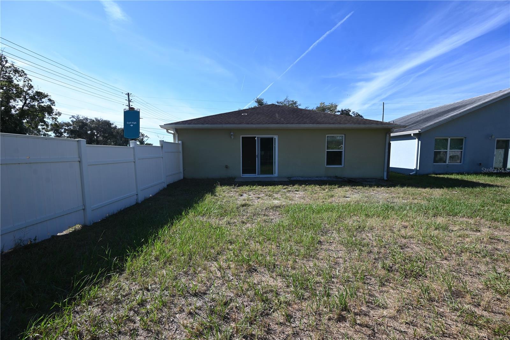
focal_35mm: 14
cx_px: 255
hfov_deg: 104.2
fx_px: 198
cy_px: 170
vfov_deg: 81.2
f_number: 7.1
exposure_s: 1/320
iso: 100
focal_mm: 14
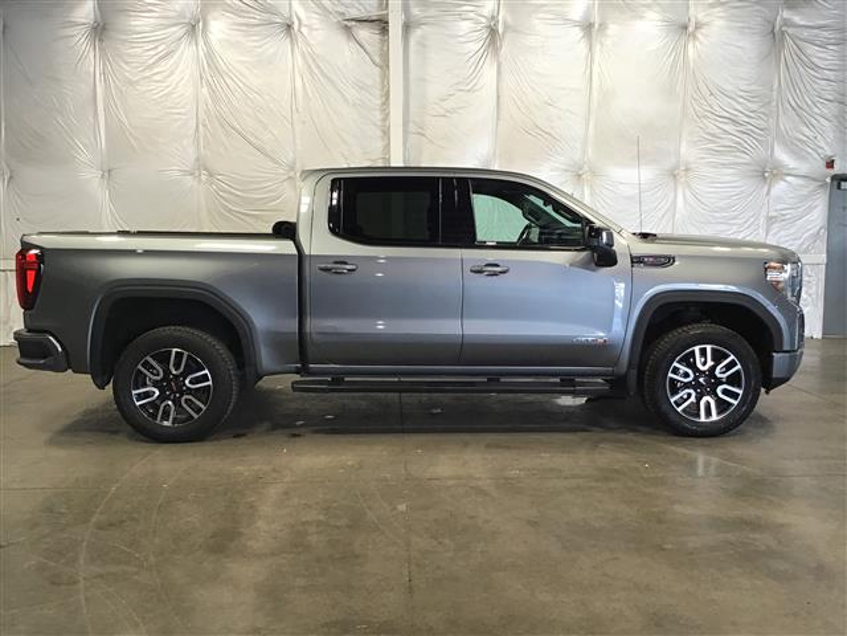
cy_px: 318
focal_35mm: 31
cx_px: 424
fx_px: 759
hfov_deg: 58.4
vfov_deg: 45.4
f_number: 2.4
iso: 64
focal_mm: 3.3
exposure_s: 1/30
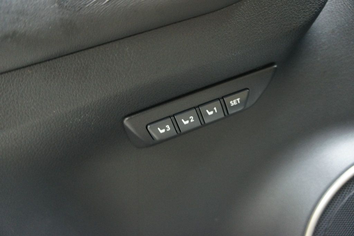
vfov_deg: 47.9
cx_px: 177
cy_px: 118
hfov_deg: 67.4
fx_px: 265
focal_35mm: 27
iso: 1600
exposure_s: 1/10
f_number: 3.5
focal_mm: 18
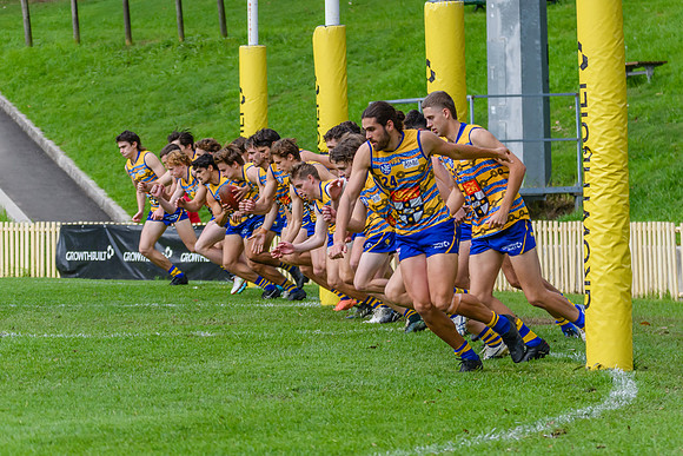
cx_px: 352
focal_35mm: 243
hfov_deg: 8.5
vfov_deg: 5.6
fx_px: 4619
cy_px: 161
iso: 1000
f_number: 5
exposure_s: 1/1600
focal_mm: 150
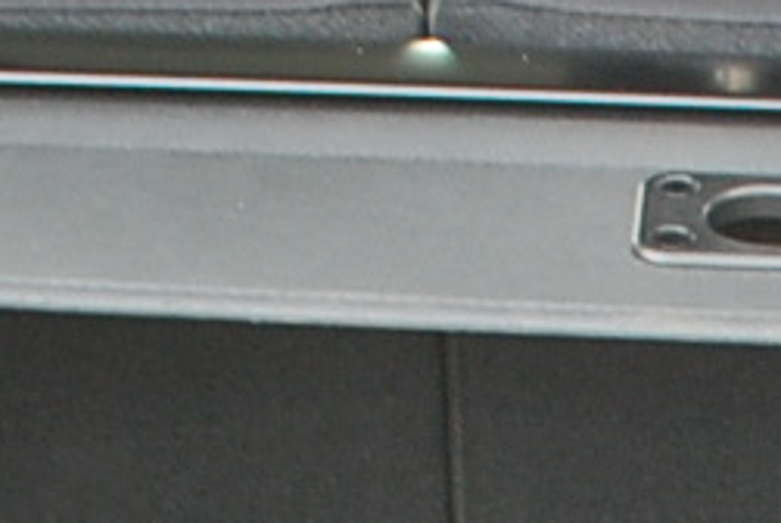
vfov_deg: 6.4
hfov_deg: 9.6
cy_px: 1167
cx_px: 1192
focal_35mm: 208
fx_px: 4518
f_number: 3.5
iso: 400
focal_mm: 18
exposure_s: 1/50
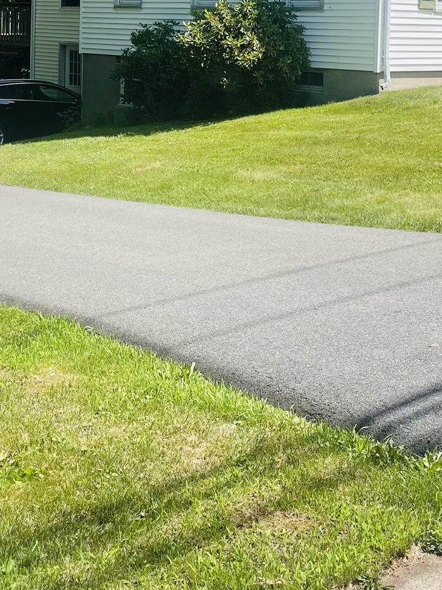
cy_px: 77
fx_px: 1090
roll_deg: -1.1
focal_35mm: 64
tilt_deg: -2.0
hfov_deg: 22.9
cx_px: 229
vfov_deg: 29.2
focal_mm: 5.1
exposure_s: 1/2336
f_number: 1.6
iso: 32
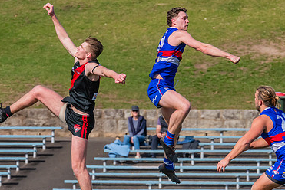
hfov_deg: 2.4
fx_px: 6718
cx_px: 107
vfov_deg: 1.6
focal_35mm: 848
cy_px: 88
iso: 800
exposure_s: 1/1250
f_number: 14
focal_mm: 420
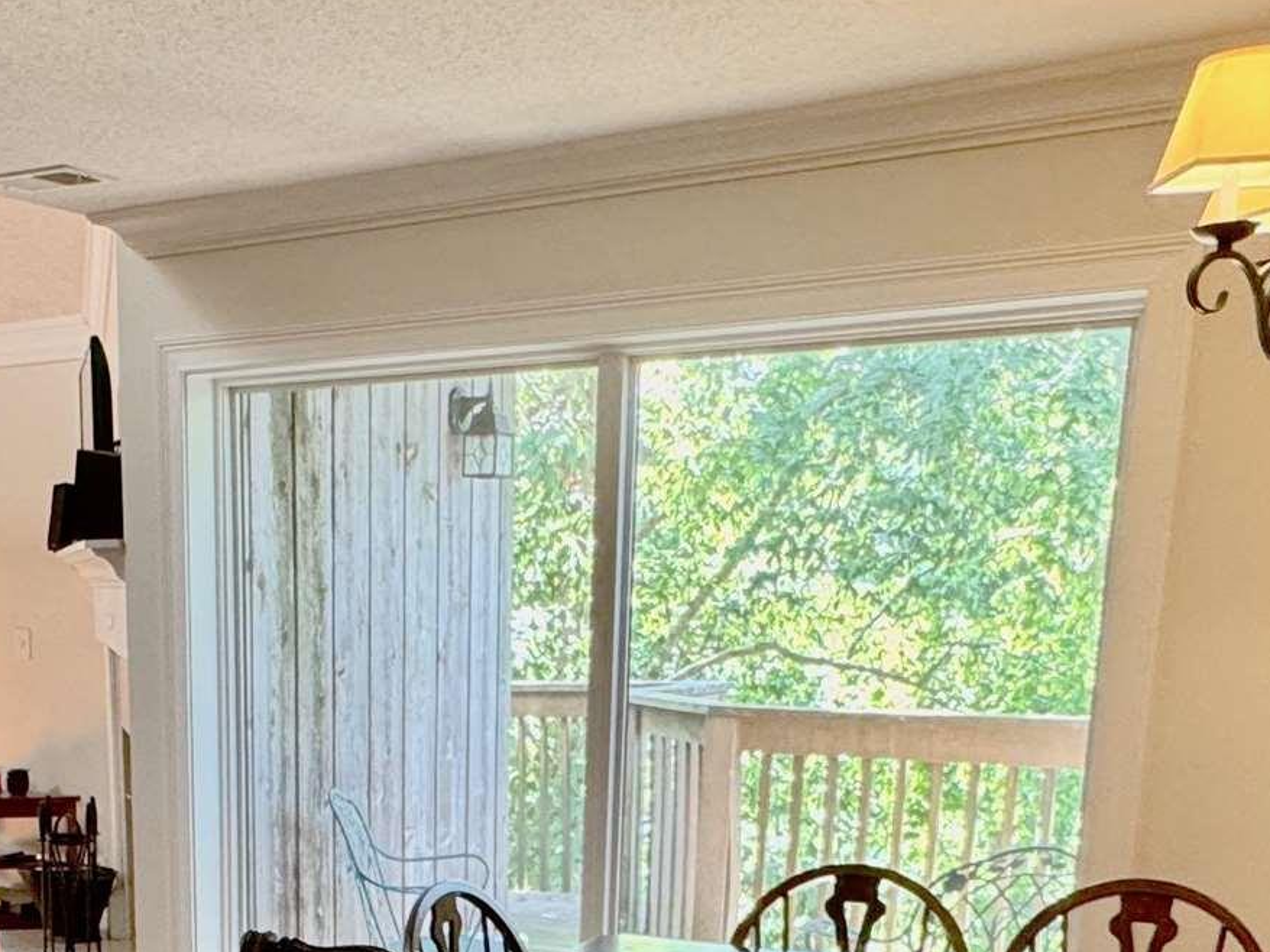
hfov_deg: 37.9
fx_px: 1797
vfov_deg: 27.3
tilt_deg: -14.5
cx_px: 308
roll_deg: +0.7
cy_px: 1027
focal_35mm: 49
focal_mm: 2.22
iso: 320
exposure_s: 1/120
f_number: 2.2
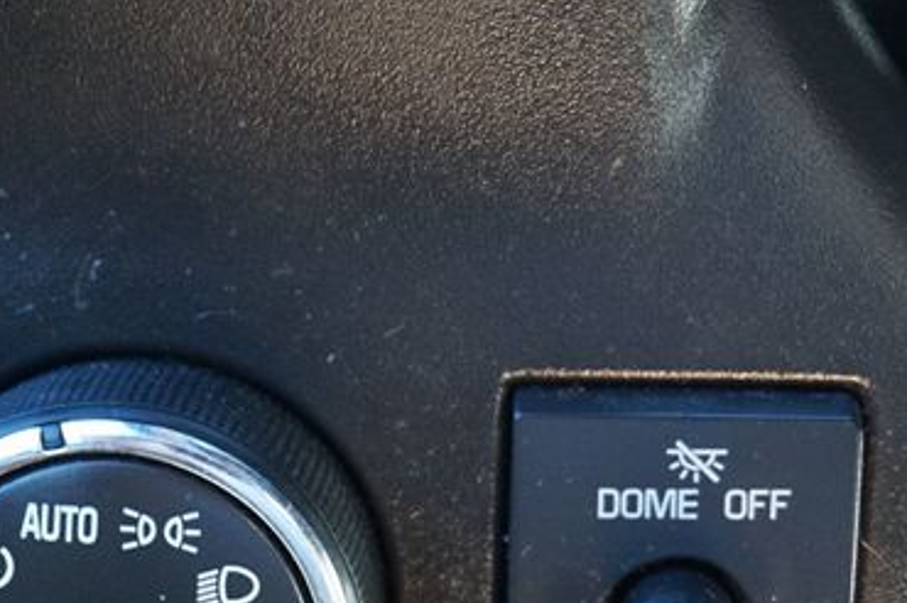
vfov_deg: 16.3
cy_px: 515
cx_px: 326
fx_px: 2089
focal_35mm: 83
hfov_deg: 24.4
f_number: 5
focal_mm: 32
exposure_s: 1/60
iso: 2500
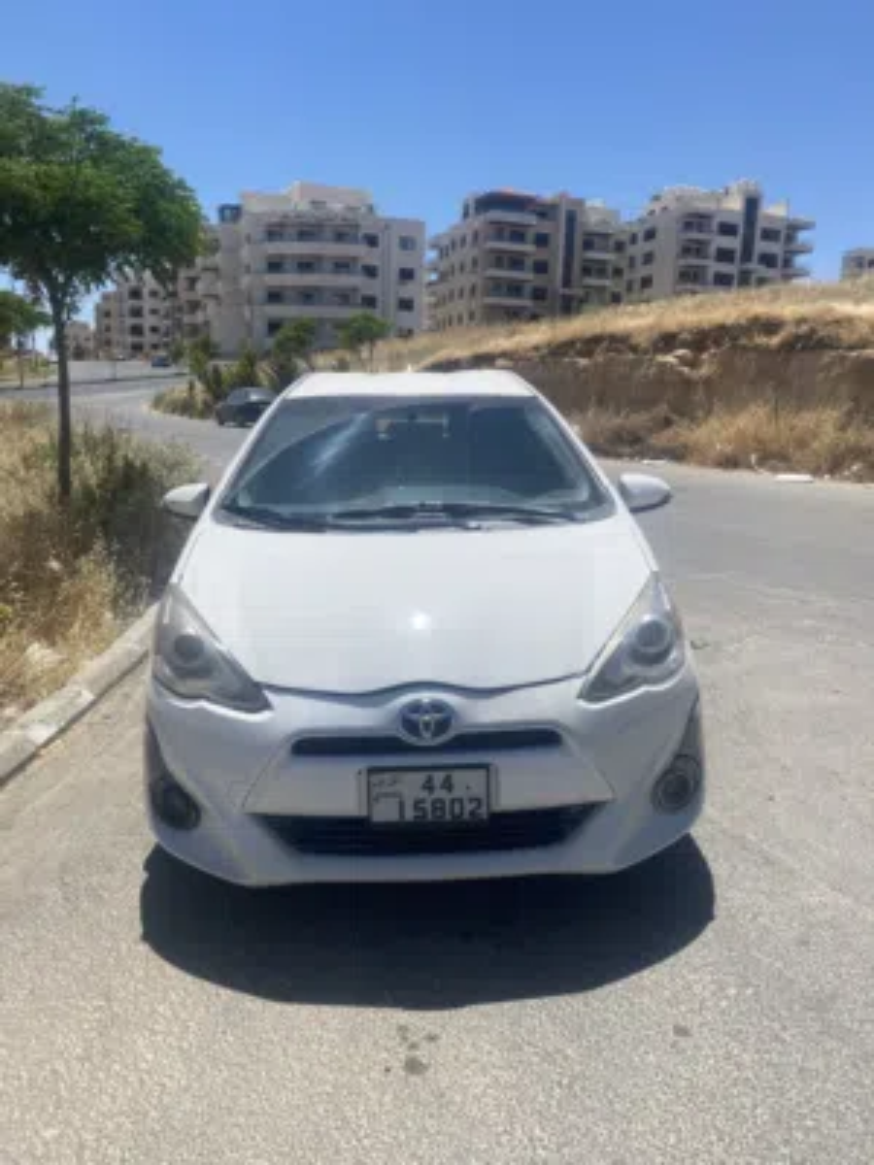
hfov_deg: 53.1
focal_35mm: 26
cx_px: 437
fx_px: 875
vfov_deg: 67.3
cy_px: 582
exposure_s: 1/4608
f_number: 1.8
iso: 32
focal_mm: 4.25
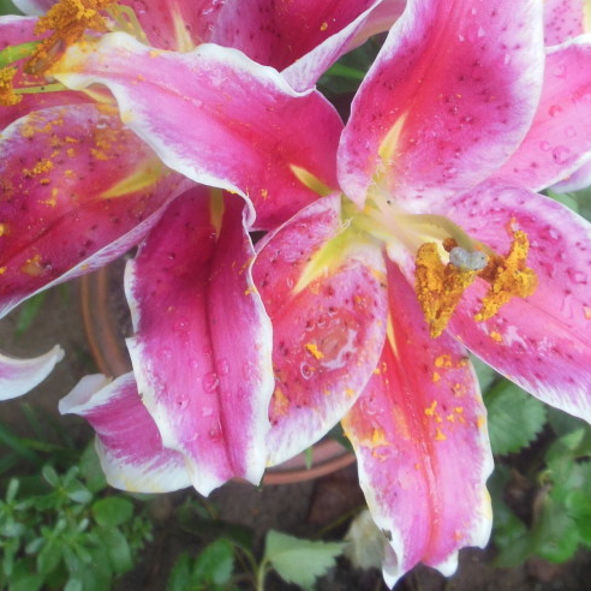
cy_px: 55
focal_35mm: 46
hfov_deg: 36.8
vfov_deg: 34.6
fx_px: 889
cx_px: 318
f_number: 3.2
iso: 125
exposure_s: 1/30
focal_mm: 4.5
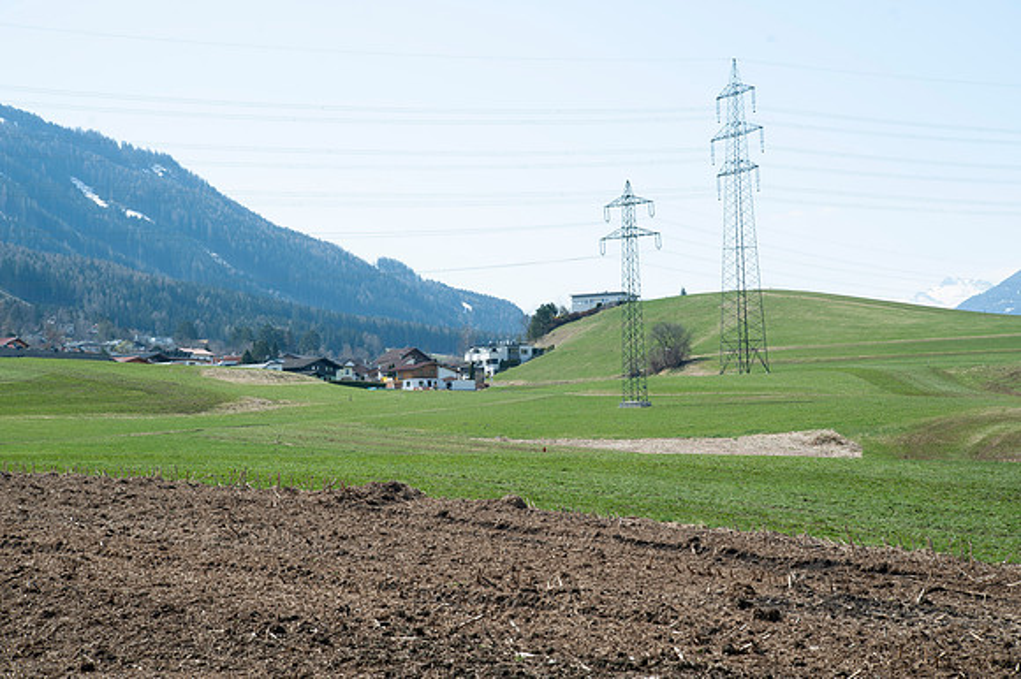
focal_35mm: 75
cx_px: 510
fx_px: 2126
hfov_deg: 27.0
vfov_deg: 18.2
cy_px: 340
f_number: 11
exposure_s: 1/250
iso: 200
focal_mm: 75
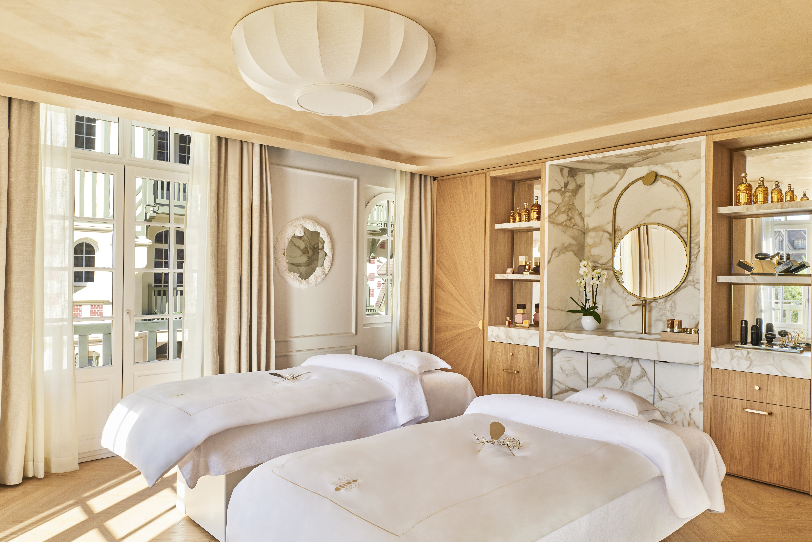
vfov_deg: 51.3
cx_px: 408
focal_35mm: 25
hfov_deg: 71.5
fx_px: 564
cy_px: 274
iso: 100
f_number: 9
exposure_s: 1/25
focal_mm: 24
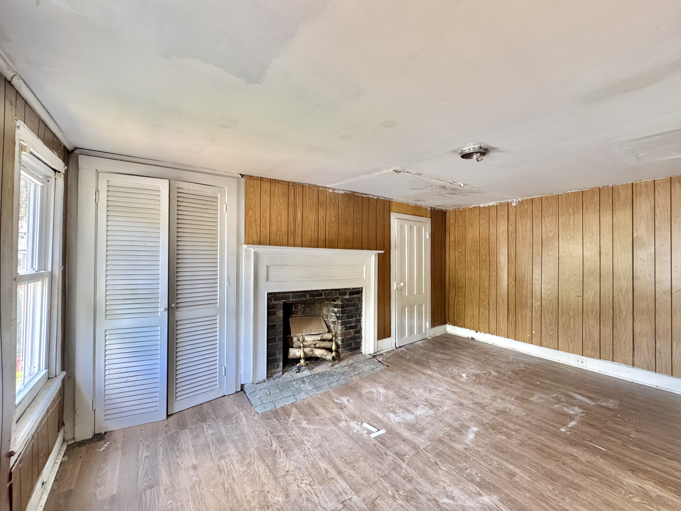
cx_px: 340
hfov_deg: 102.1
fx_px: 275
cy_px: 256
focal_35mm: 14
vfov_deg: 85.7
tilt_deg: -0.4
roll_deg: -0.8
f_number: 2.2
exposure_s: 1/99
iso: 320
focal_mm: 2.22
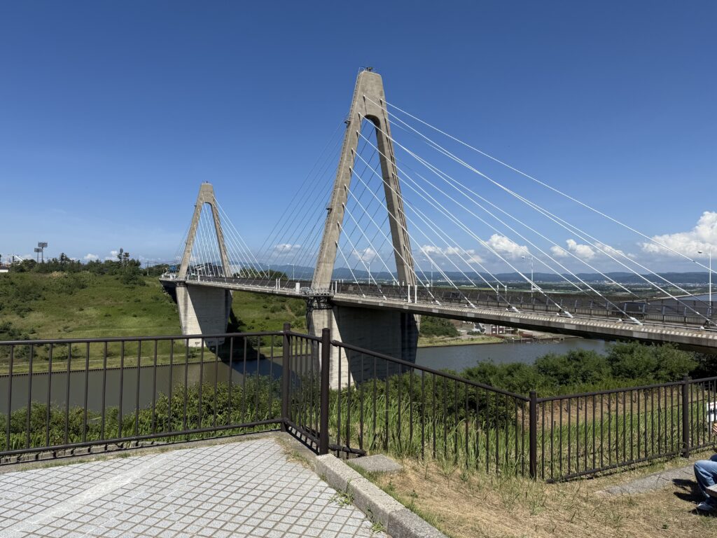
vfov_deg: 56.8
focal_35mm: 24
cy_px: 269
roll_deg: -0.5
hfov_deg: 71.6
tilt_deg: +1.1
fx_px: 497
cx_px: 358
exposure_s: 1/7353
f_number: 1.78
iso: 80
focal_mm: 6.76
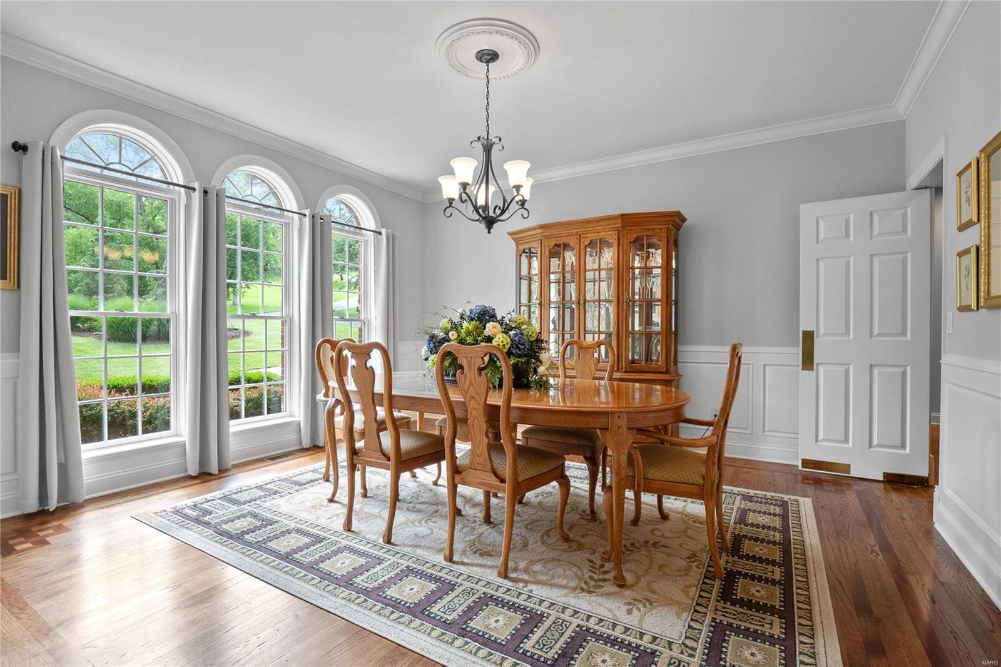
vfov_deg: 73.7
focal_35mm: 16
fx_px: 445
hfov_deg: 96.7
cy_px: 334
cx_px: 500
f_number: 8
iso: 400
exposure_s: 1/10
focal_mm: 8
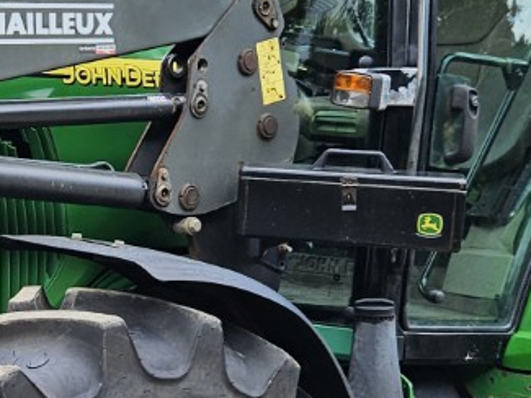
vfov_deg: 14.4
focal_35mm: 102
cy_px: 334
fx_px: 1565
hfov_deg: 18.9
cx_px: 47
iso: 25
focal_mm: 5.4
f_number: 1.8
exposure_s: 1/554
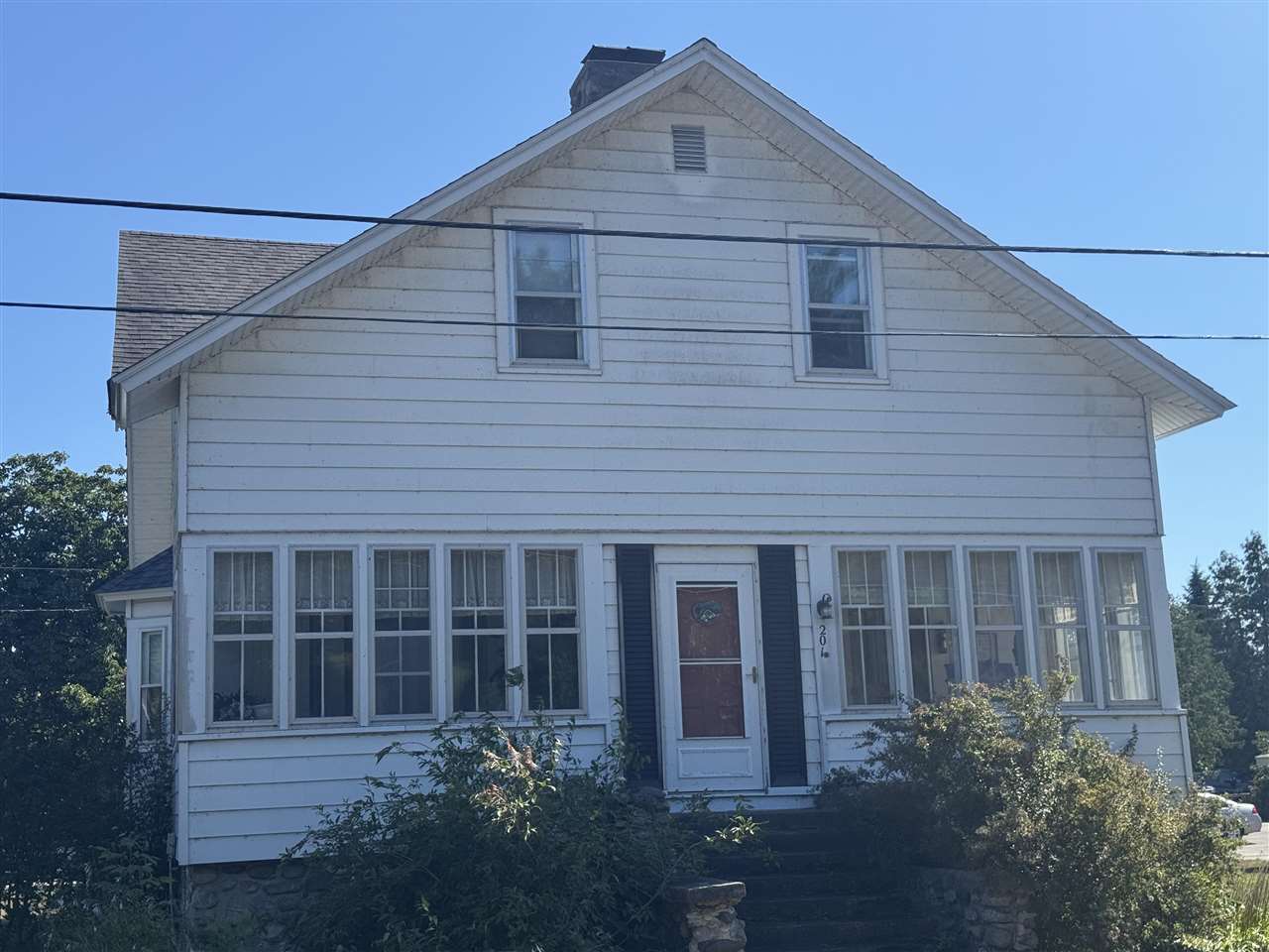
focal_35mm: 48
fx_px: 1760
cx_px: 634
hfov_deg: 39.7
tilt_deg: +11.2
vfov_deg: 30.3
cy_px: 476
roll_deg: +1.7
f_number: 1.78
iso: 64
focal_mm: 6.76
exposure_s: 1/3257
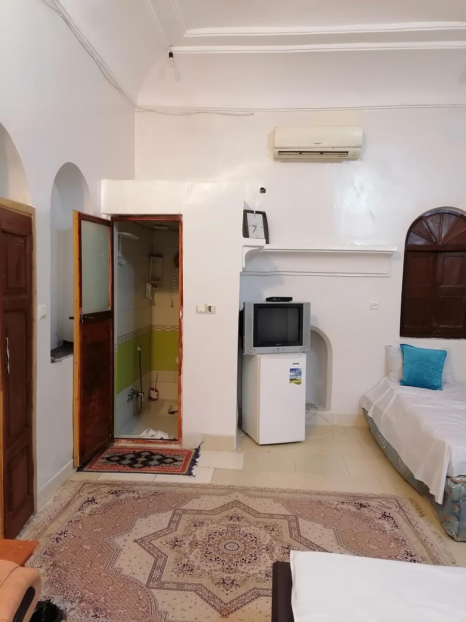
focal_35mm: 27
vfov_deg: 65.3
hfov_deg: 51.4
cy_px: 311
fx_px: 485
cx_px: 233
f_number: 1.8
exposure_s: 1/25
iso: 320
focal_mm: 5.3
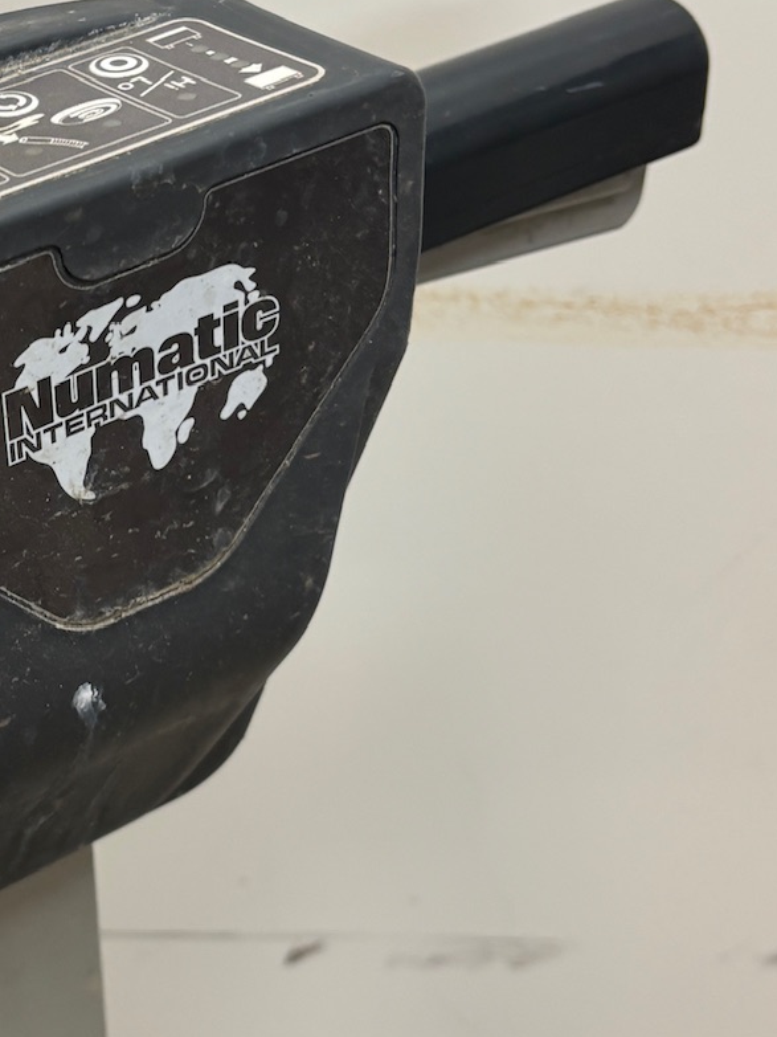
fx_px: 2036
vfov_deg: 28.5
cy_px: 469
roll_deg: +0.9
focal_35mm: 68
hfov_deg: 20.5
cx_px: -106
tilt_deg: -36.0
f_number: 1.6
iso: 100
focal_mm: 5.96
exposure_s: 1/50
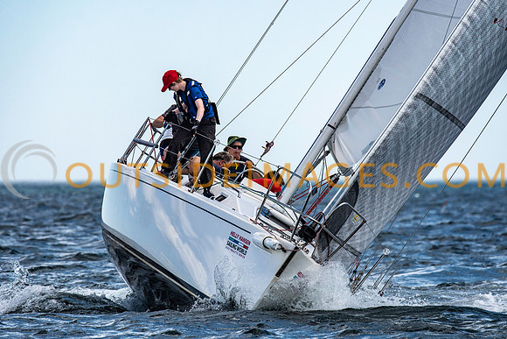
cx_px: 254
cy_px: 170
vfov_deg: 3.1
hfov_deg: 4.6
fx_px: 6339
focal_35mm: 450
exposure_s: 1/2500
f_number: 5.6
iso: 320
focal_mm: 300
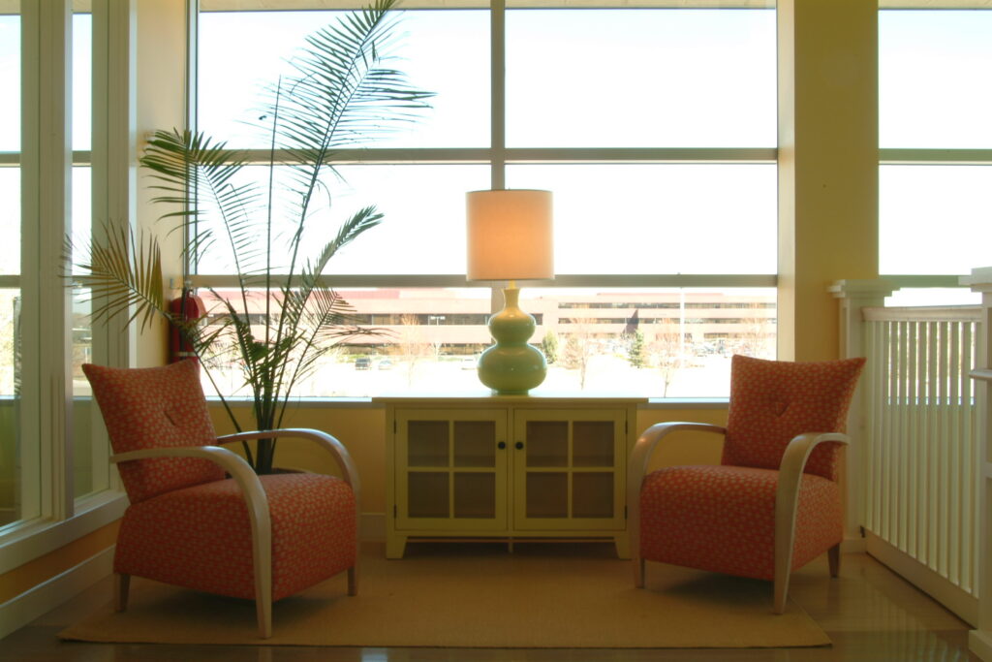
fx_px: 1033
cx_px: 496
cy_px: 331
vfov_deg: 35.5
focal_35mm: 38
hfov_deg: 51.3
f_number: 22
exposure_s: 1/2
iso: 100
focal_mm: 25
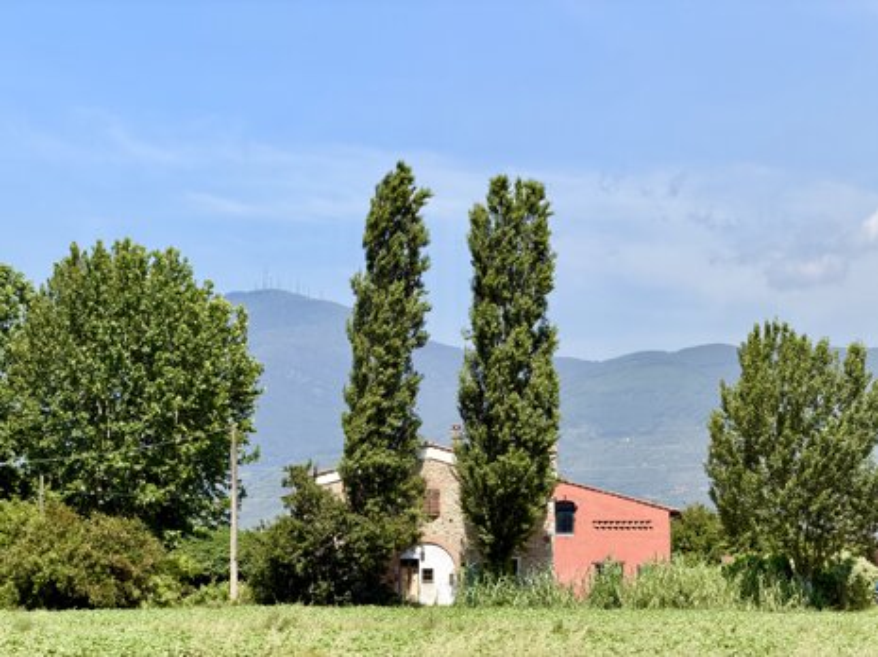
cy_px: 328
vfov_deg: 14.8
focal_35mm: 100
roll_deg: +0.3
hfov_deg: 19.7
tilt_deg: +4.4
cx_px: 439
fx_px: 2534
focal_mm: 16.89
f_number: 2.8
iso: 40
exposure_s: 1/638
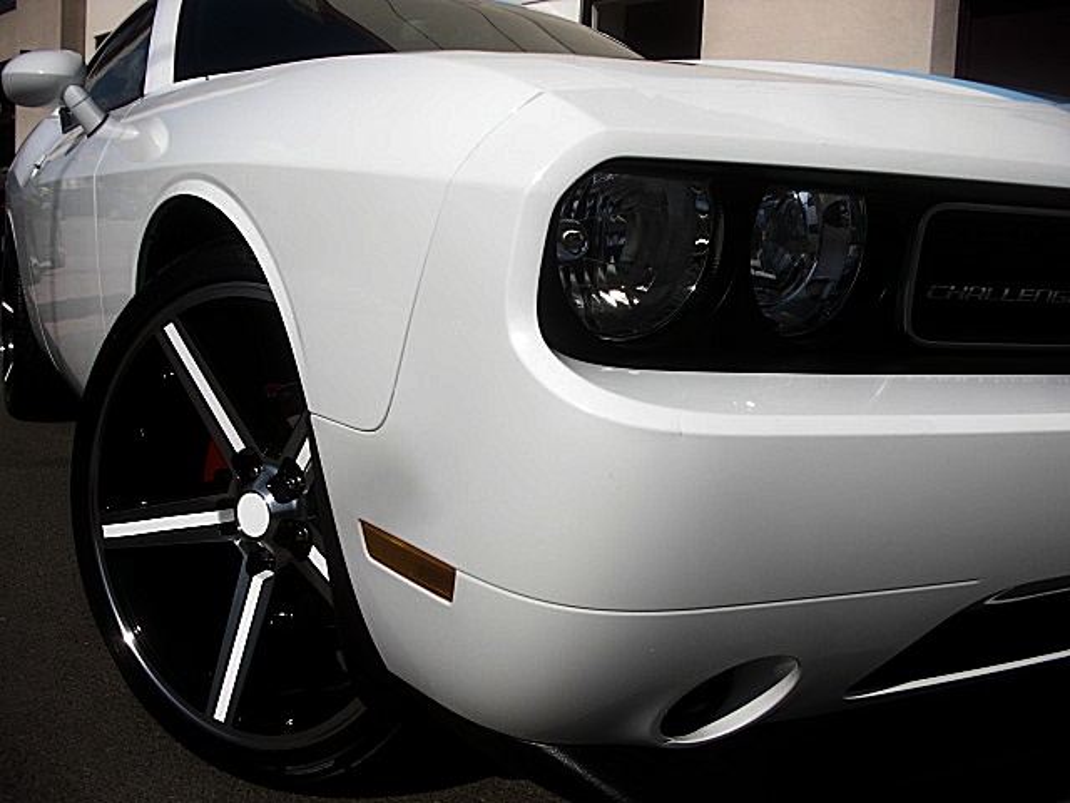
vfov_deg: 39.7
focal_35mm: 36
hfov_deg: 51.4
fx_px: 1113
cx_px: 535
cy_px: 402
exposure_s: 1/200
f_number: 7.9
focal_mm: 6.3
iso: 50
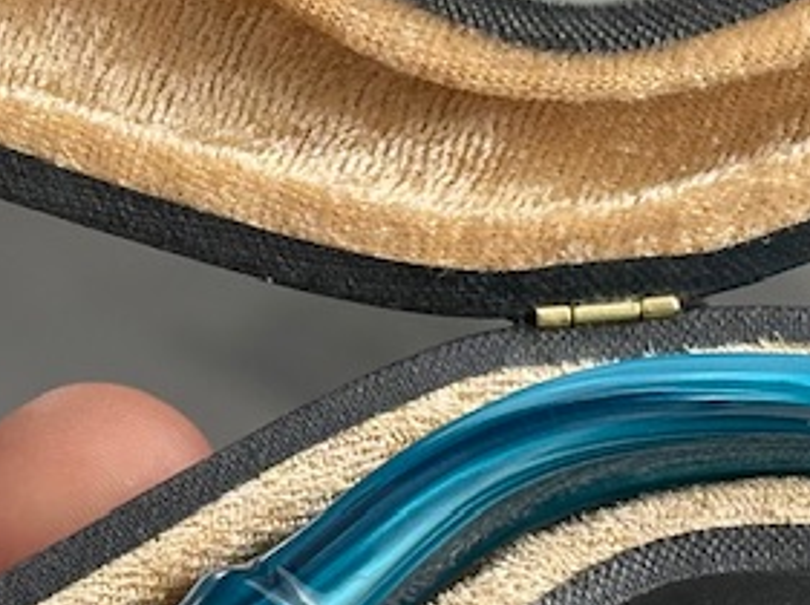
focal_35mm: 219
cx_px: 46
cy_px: 268
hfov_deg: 9.0
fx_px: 5118
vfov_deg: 6.8
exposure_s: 1/366
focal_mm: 6.86
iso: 64
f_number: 1.78
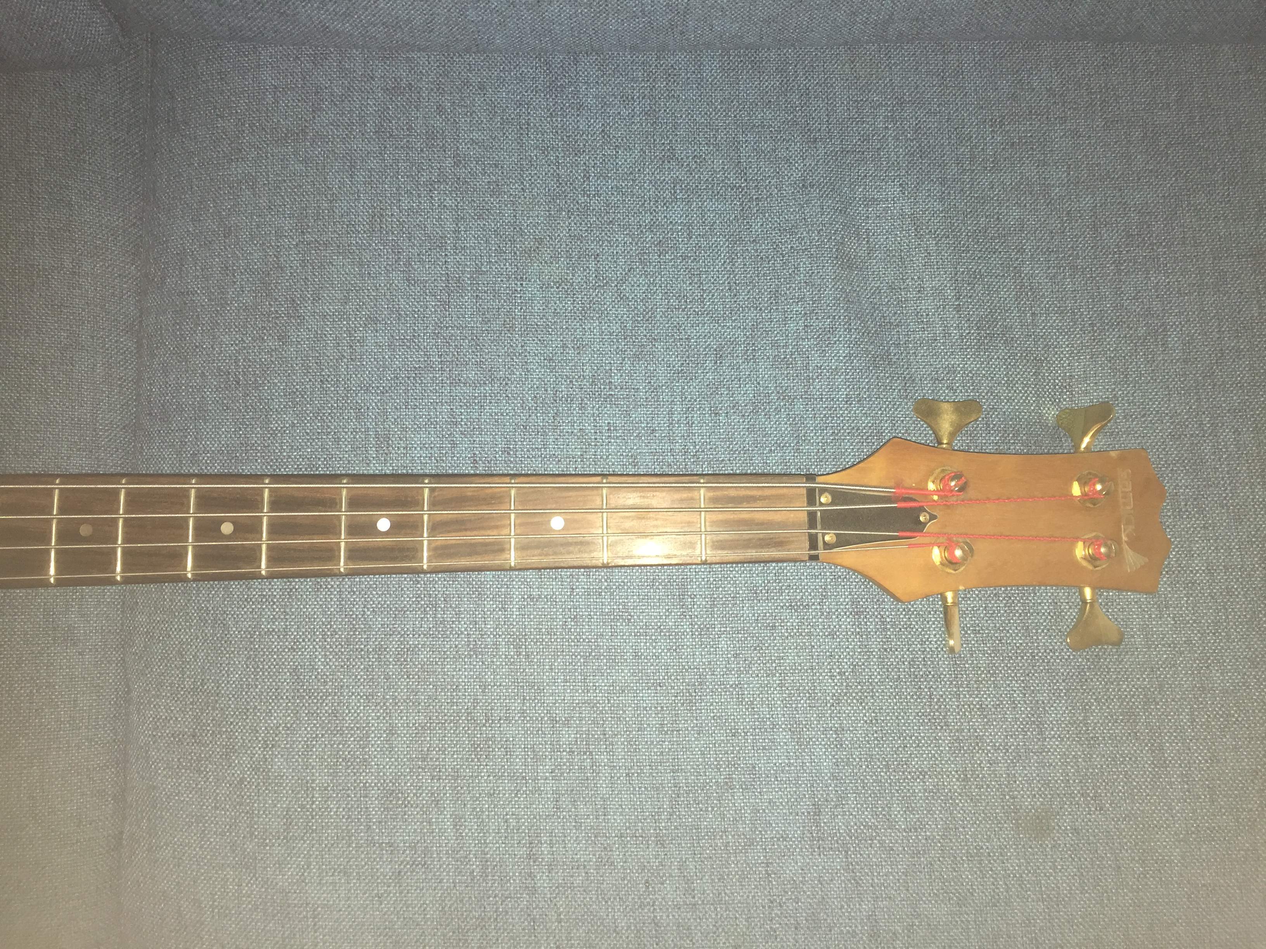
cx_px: 633
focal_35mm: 29
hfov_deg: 61.7
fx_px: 1061
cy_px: 474
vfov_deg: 48.2
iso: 64
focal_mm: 4.15
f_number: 2.2
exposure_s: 1/16
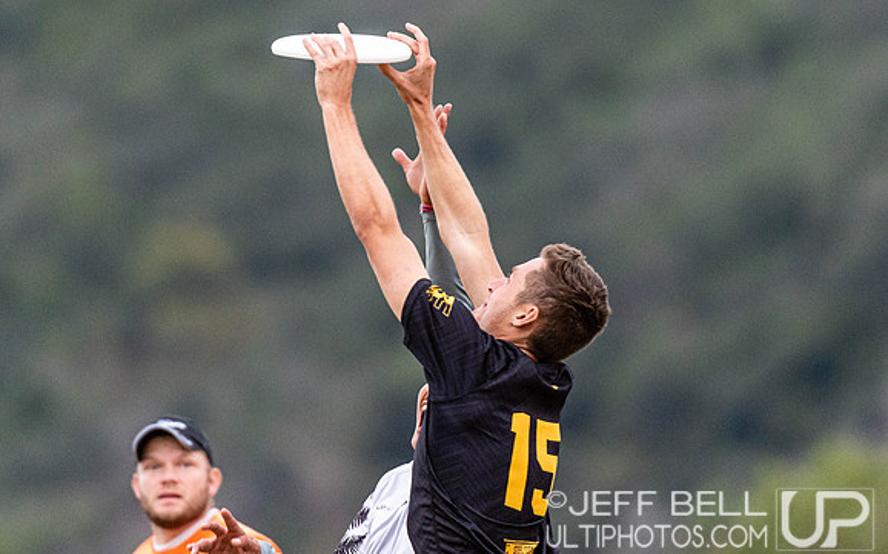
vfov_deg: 1.5
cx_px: 444
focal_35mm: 888
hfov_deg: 2.4
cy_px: 137
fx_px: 21486
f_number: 4
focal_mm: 400
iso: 1000
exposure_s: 1/1000
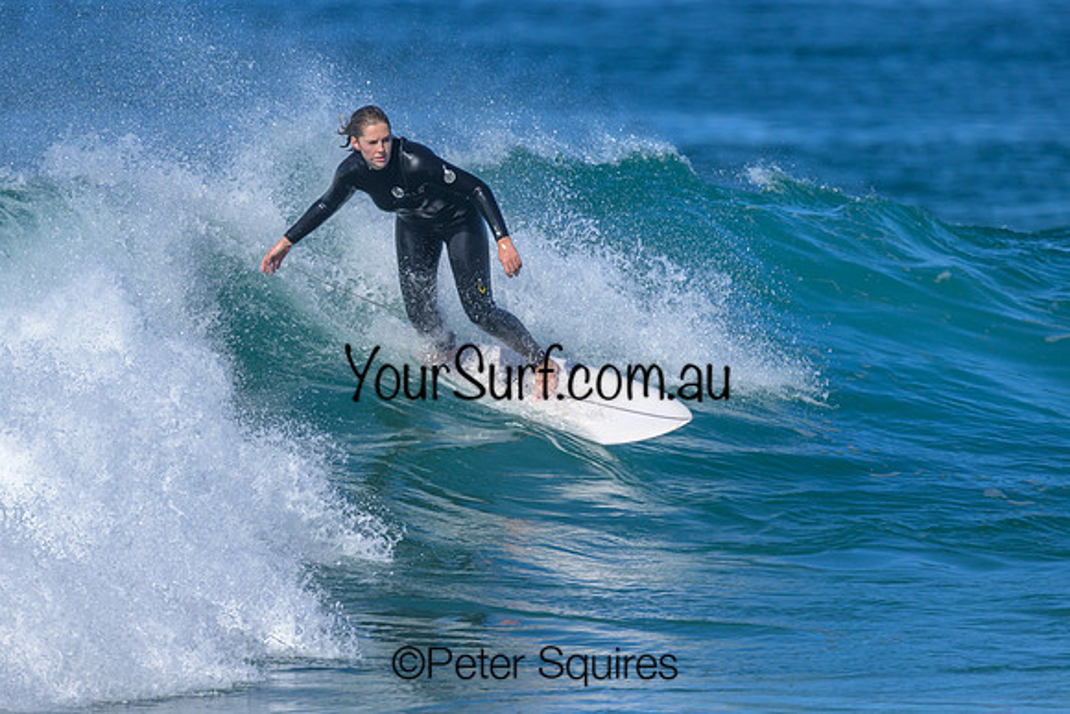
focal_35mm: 1069
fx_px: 31786
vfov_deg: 1.3
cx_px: 468
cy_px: 290
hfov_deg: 1.9
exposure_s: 1/2000
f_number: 6.3
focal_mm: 800
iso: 200
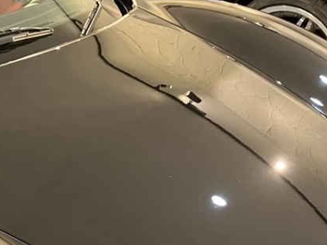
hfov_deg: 23.7
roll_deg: +2.5
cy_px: 308
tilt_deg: -32.0
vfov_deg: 17.2
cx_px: 54
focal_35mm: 81
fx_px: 765
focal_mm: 3.99
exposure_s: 1/33
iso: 320
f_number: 1.8
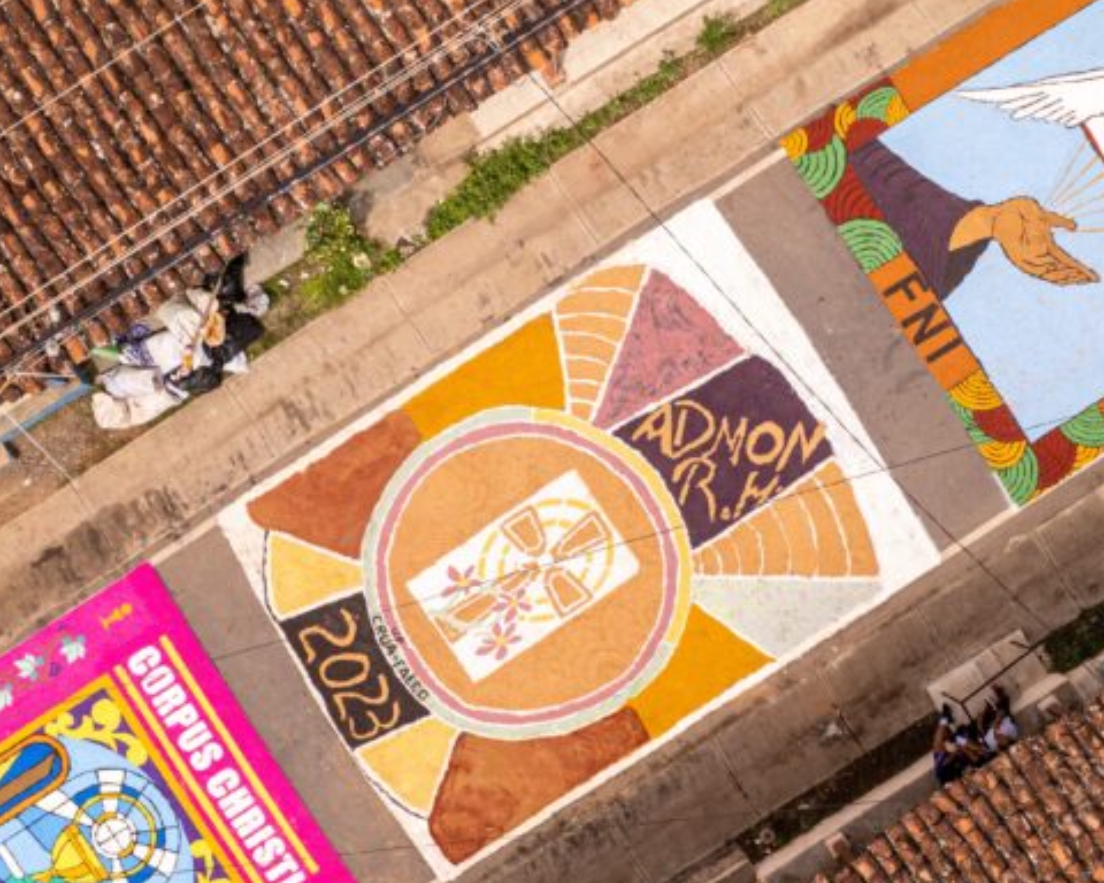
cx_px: 596
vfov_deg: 34.0
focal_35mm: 44
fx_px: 1438
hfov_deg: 42.0
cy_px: 543
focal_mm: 8.38
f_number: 2.8
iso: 200
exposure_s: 1/120
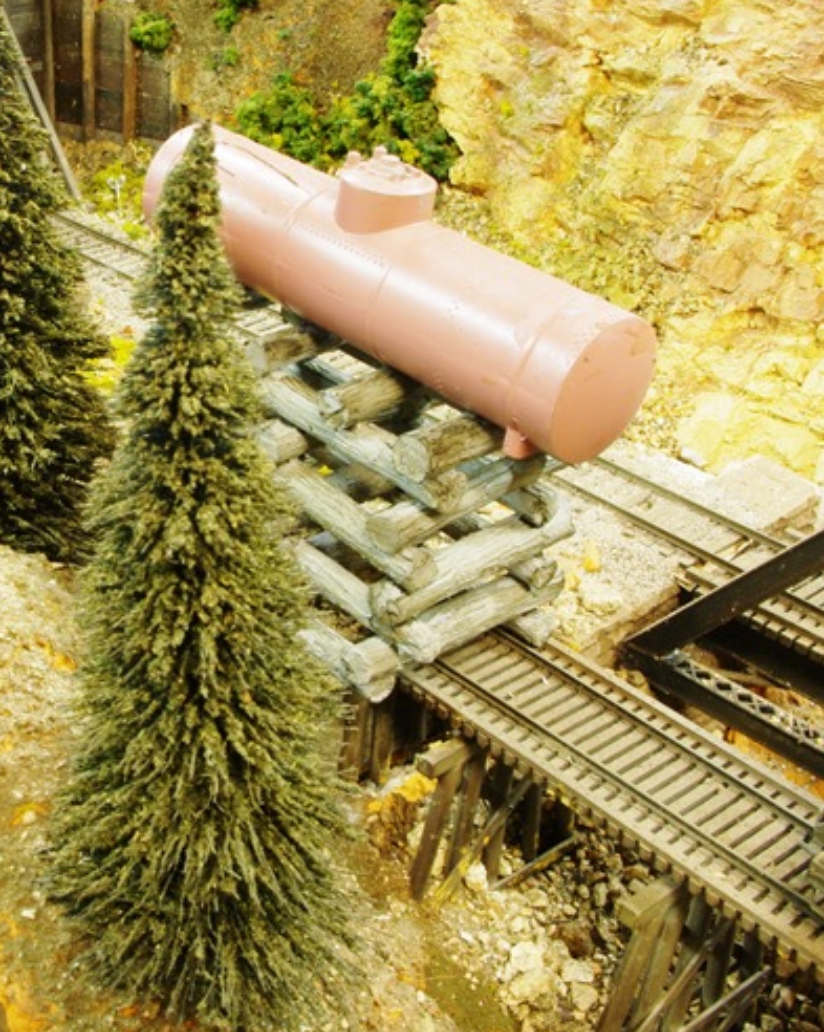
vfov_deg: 36.0
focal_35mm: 52
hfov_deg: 28.0
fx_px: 1587
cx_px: 78
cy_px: 476
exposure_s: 8
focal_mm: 23.13
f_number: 27
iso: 200
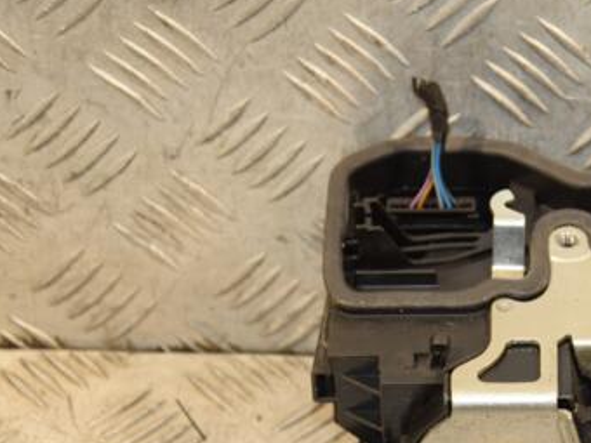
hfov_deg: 12.4
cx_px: 516
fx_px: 2698
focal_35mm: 158
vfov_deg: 9.4
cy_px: 307
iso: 800
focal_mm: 62
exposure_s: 1/125
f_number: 5.3
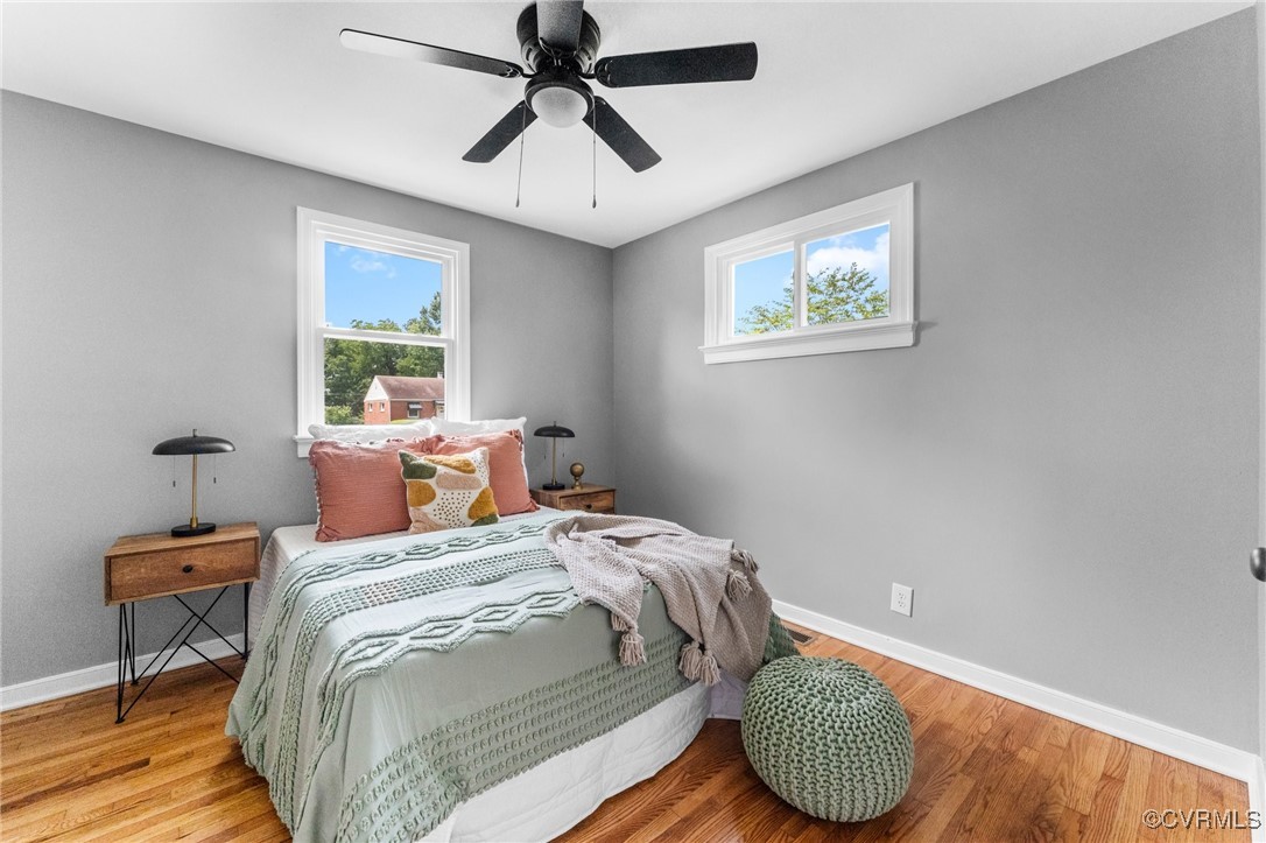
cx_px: 633
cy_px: 422
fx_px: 492
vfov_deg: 81.2
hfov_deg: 104.3
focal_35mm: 14
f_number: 7.1
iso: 1600
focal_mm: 14
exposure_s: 1/160
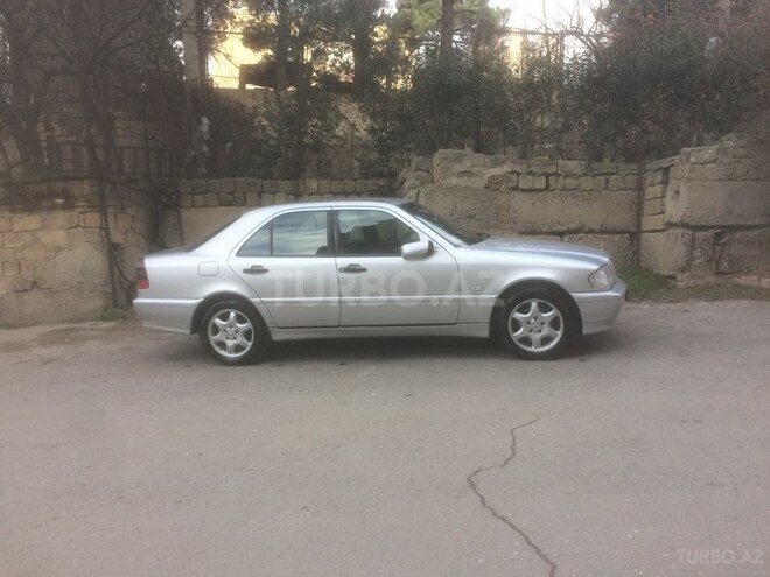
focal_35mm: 29
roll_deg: +0.7
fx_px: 645
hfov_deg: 61.7
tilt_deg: -0.8
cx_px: 385
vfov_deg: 48.2
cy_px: 288
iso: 32
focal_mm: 4.15
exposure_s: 1/423
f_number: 2.2
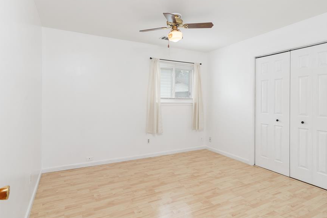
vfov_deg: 62.0
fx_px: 182
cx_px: 167
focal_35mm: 20
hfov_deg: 83.9
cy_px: 105
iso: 400
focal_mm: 17
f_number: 8
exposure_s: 1/15
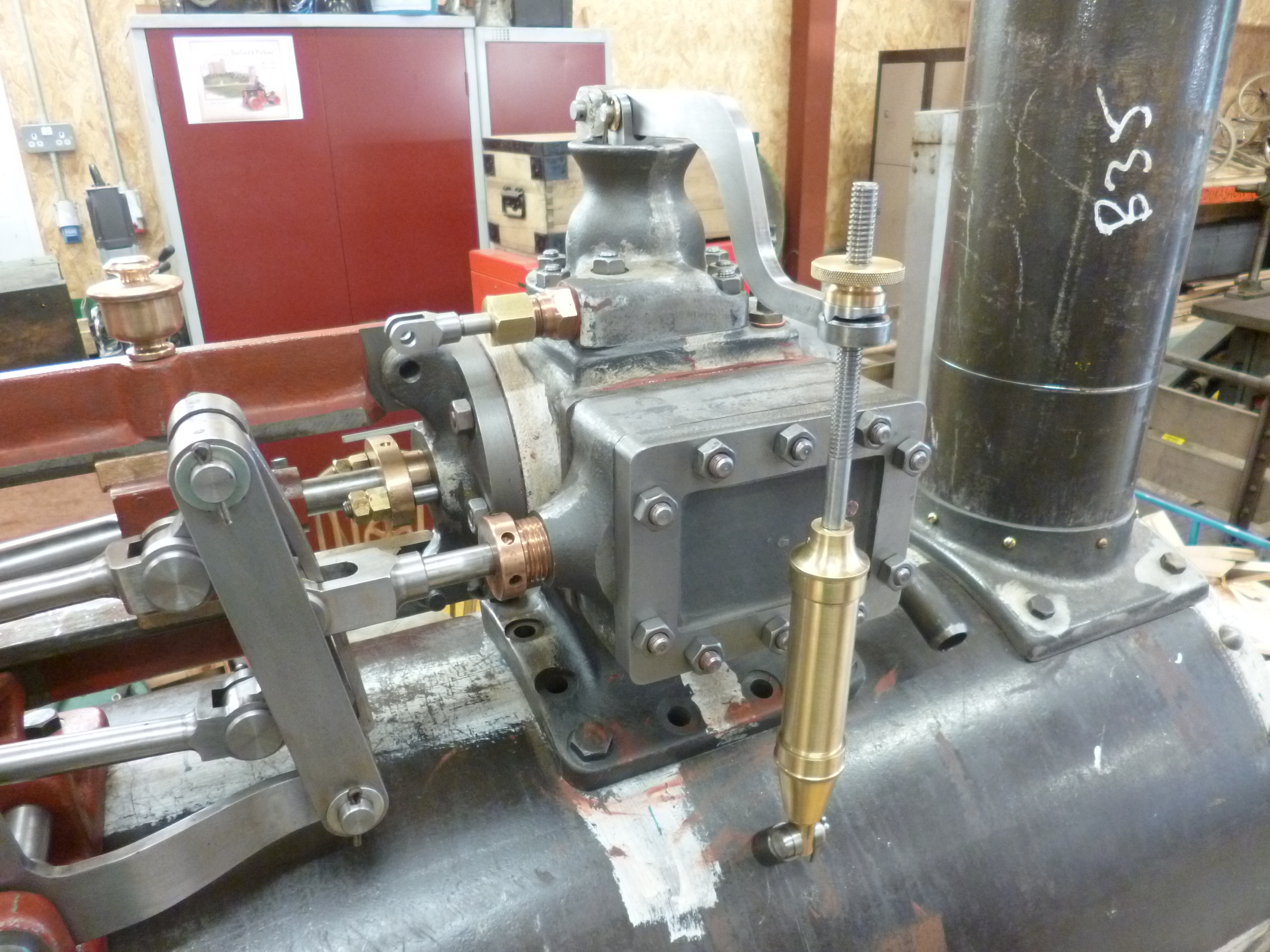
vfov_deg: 56.8
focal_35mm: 24
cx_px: 635
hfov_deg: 71.6
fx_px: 881
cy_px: 476
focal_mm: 4.3
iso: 400
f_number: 2.5
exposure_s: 1/13
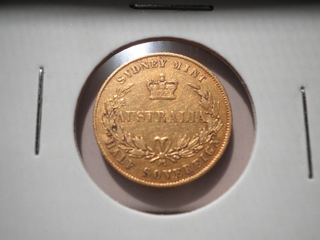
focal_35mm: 31
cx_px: 160
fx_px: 287
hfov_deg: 58.4
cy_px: 120
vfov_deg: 45.4
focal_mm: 5.5
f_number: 8.4
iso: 64
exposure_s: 1/250
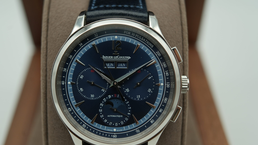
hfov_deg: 49.3
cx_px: 114
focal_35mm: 41
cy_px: 80
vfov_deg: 29.0
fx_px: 281
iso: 400
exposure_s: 1/250
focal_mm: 35
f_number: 5
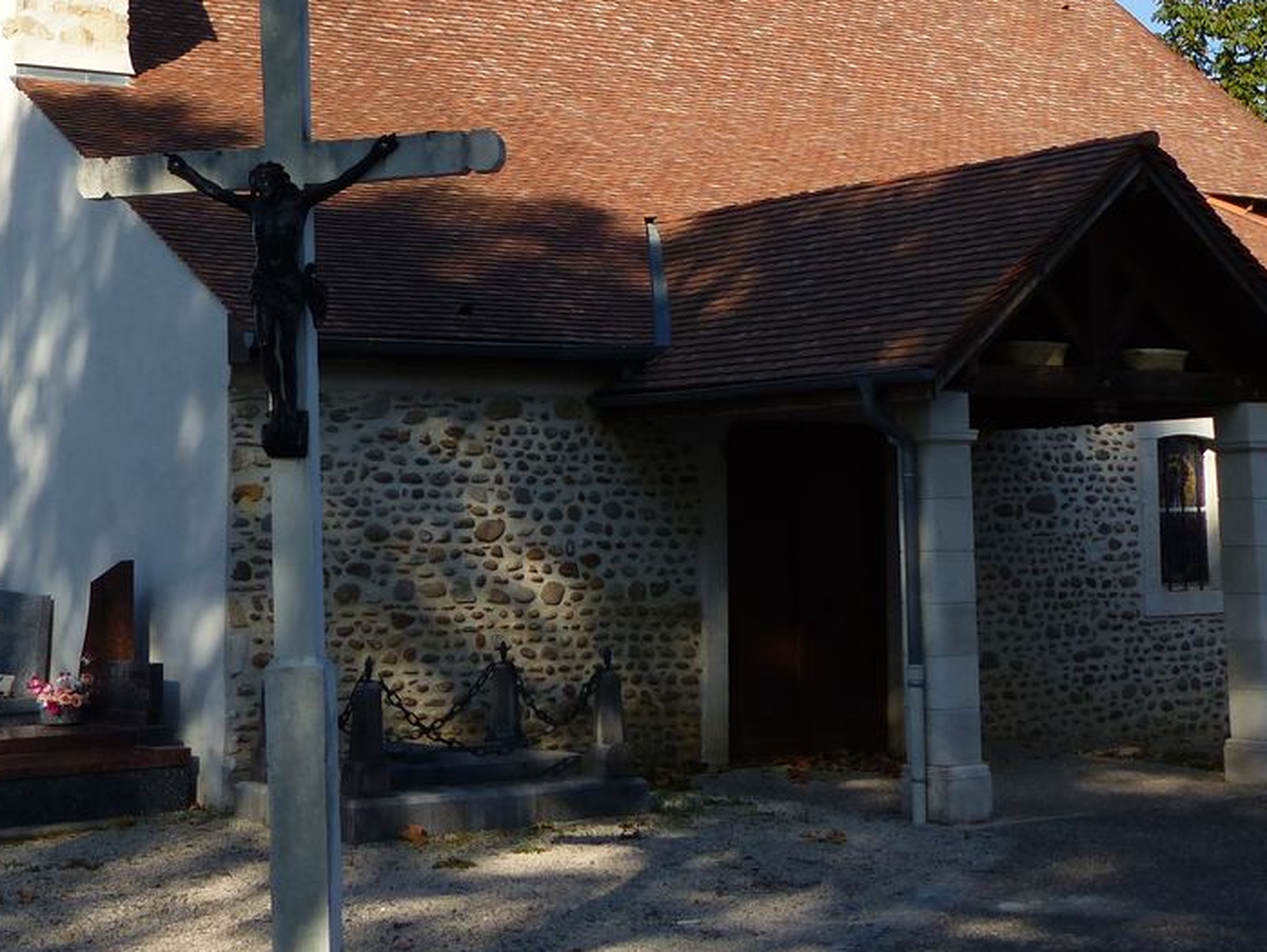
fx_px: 2417
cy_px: 4
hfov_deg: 29.4
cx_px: 584
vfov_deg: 21.5
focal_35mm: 66
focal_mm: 5.7
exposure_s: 1/800
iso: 100
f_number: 4
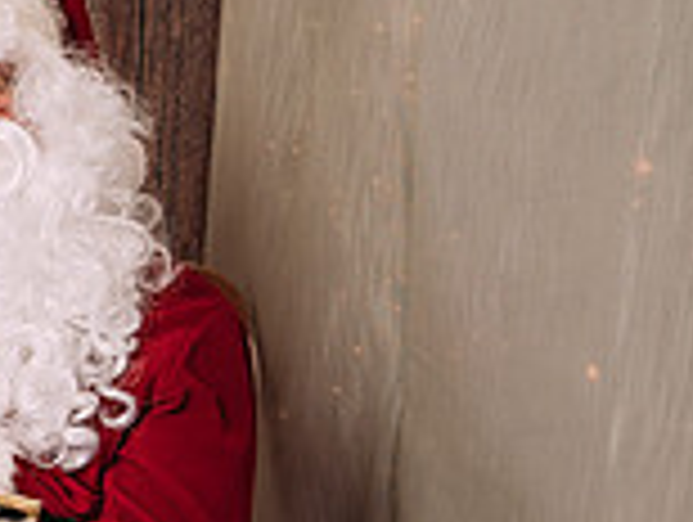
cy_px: 527
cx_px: -597
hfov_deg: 12.6
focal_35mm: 141
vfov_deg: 10.5
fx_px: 2827
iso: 100
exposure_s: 1/100
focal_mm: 35
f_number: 5.6
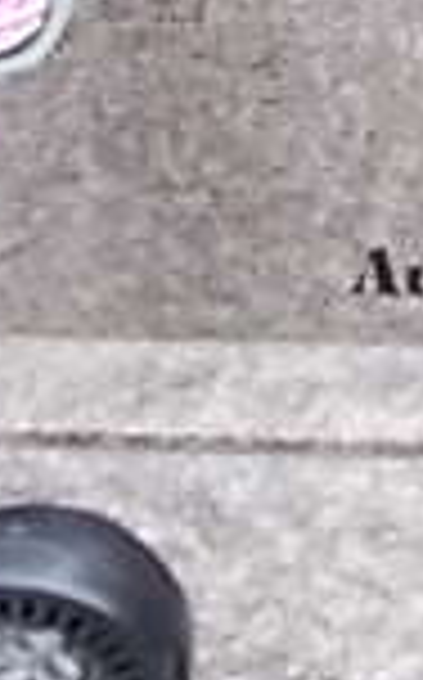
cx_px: 720
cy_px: -374
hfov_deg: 10.6
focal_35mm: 117
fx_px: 2164
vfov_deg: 16.2
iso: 80
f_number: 3.2
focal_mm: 4.6
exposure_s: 1/200
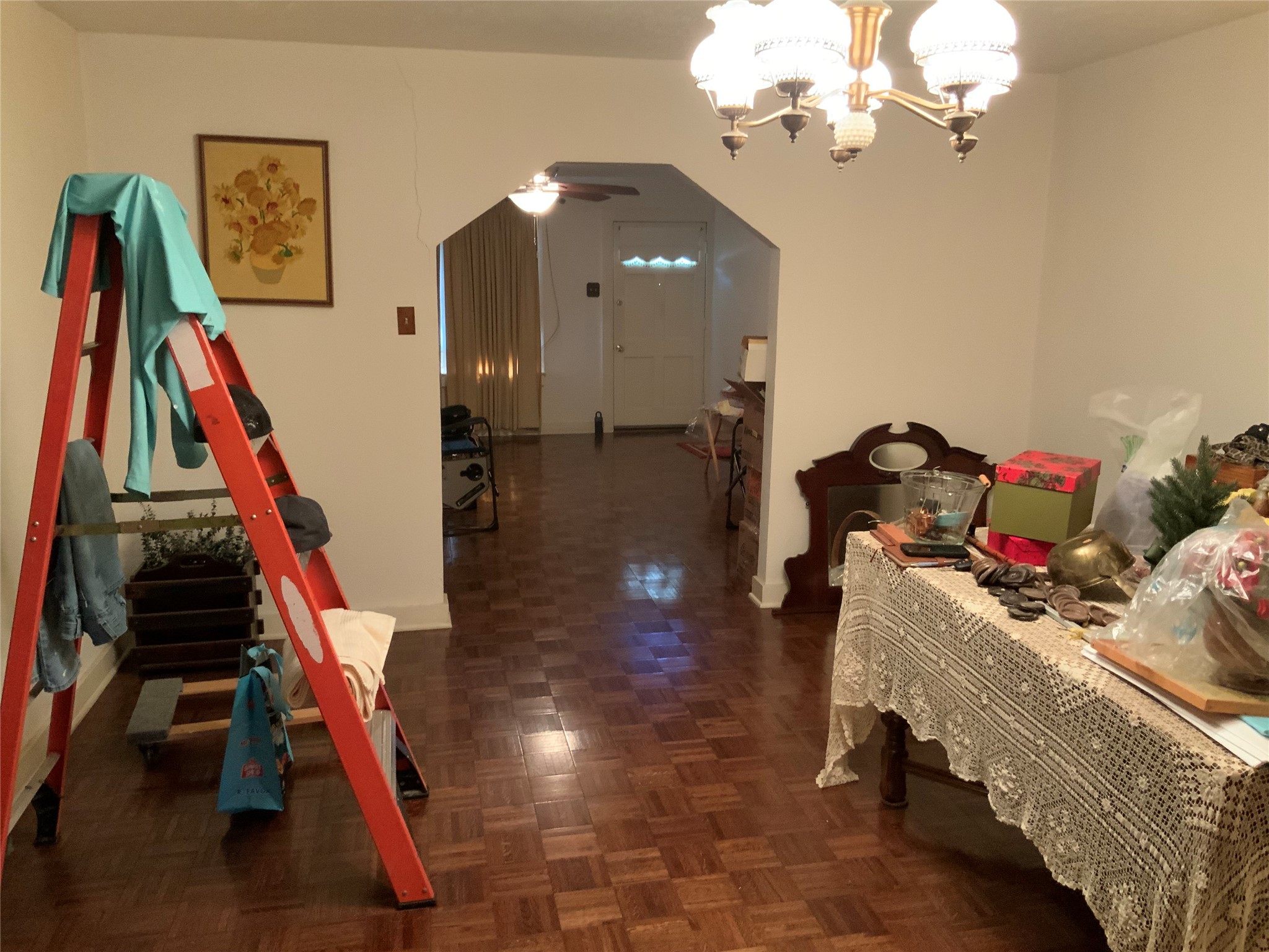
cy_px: 476
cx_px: 634
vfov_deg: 48.2
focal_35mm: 29
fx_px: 1063
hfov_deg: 61.7
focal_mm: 3
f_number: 1.8
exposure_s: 1/40
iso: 320
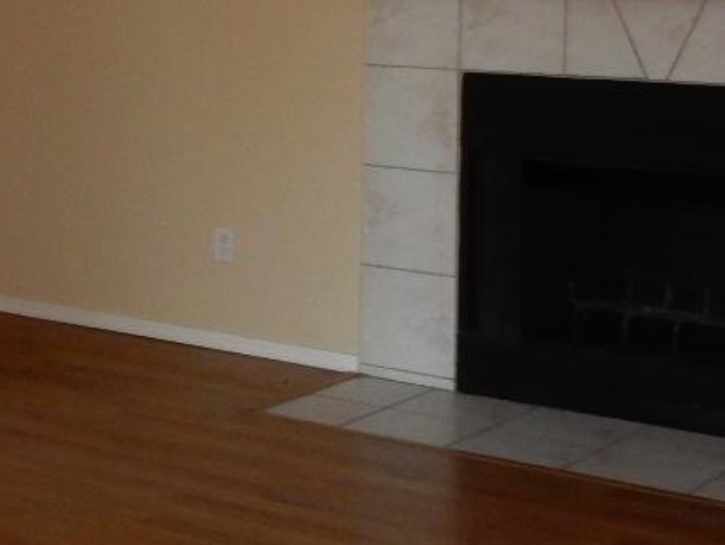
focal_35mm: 93
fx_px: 1949
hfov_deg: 19.2
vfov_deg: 15.6
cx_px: -260
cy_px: 12
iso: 320
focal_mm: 4.5
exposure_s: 1/30
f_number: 3.7
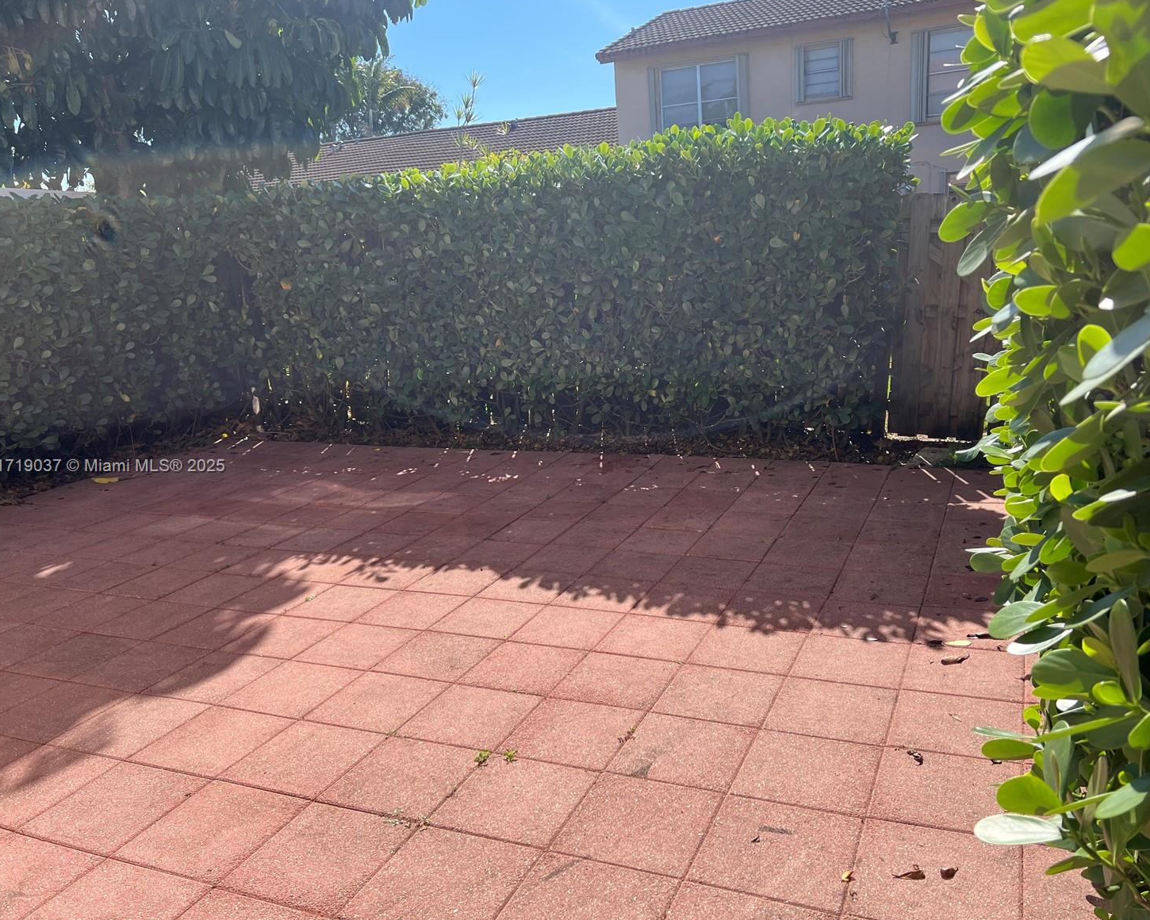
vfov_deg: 51.5
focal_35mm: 28
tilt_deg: -15.1
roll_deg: +3.3
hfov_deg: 62.2
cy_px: 467
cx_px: 606
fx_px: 953
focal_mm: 5.7
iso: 50
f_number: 1.5
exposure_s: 1/2695
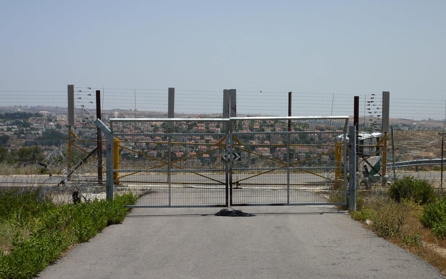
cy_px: 158
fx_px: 814
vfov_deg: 19.4
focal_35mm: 67
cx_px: 223
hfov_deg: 30.6
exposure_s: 1/640
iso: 80
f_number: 5.6
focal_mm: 10.3
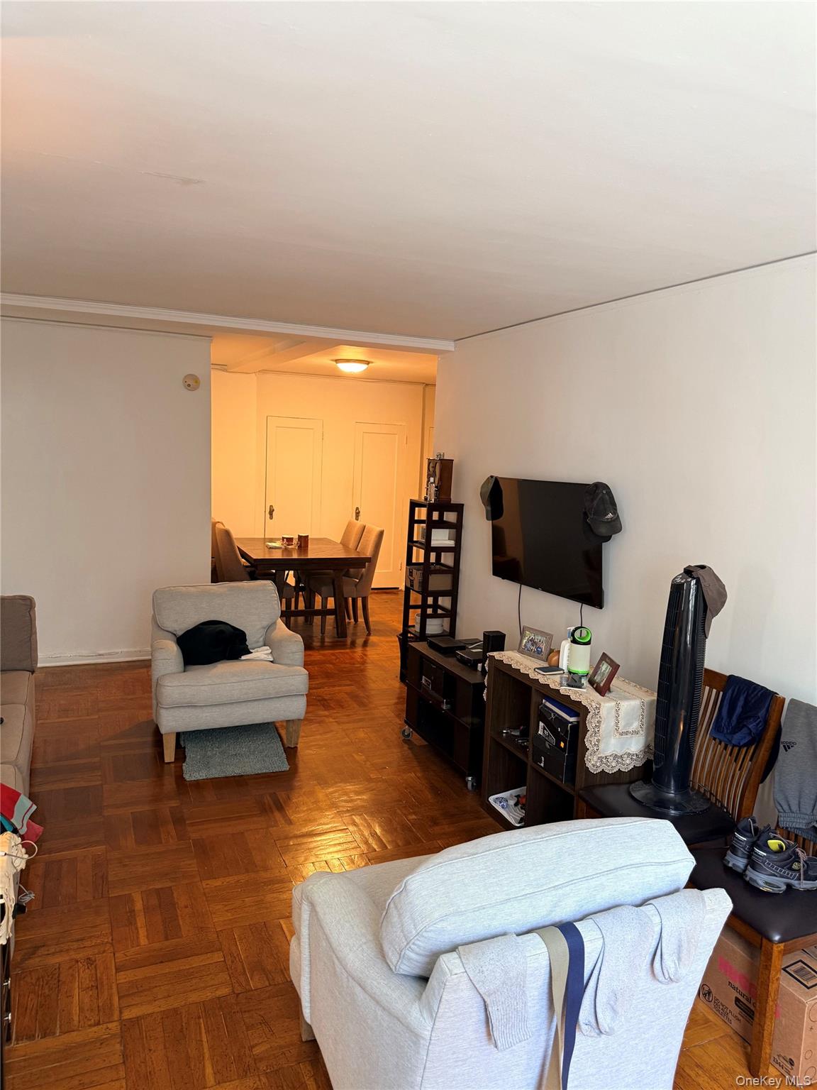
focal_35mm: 24
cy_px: 545
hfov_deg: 56.8
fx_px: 755
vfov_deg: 71.6
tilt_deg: -6.4
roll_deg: -2.7
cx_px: 408
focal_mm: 6.76
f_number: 1.78
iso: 200
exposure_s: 1/60
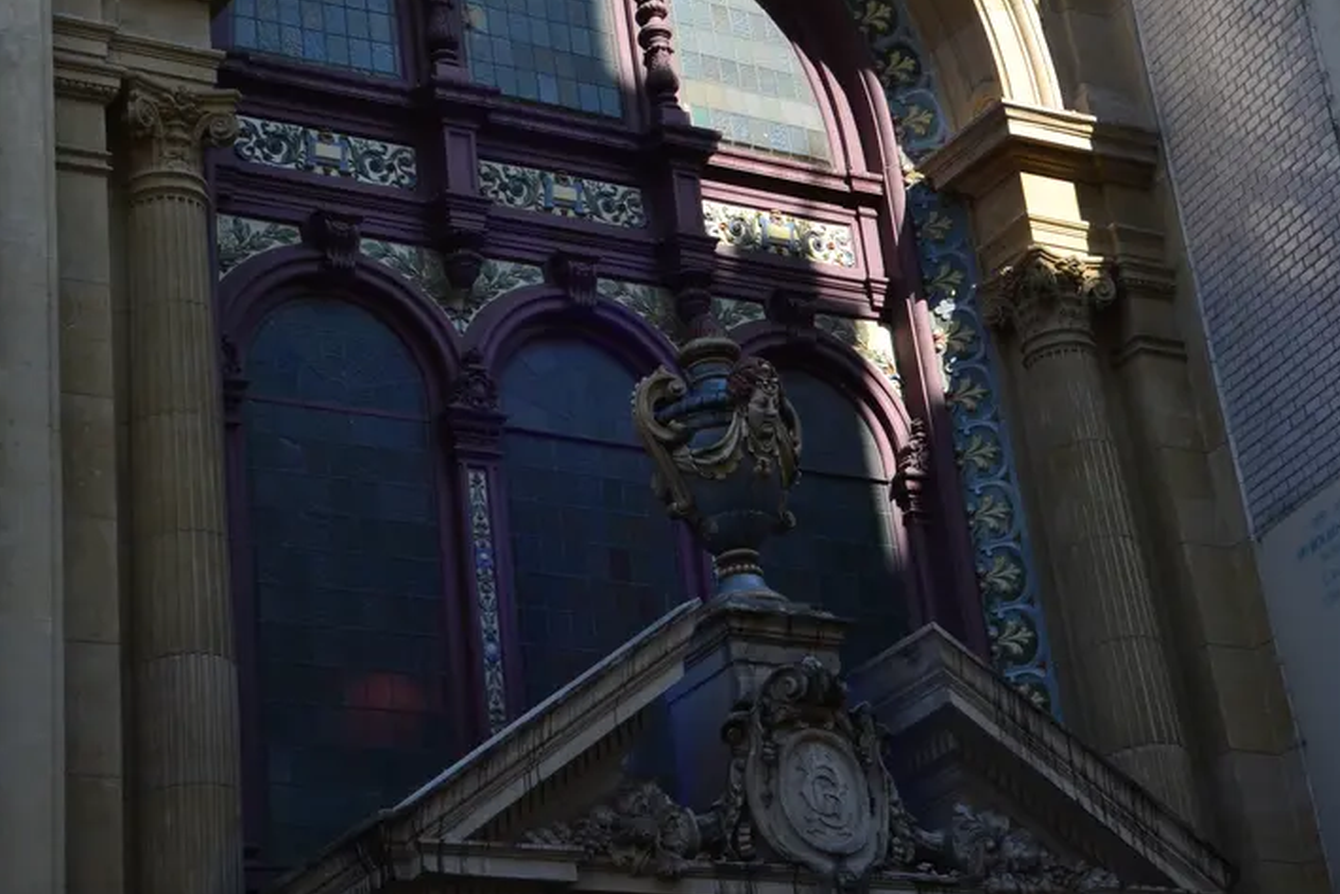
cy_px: -4
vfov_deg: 15.1
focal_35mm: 89
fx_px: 3308
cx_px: 673
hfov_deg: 22.9
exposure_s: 1/320
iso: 400
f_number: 10
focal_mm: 35
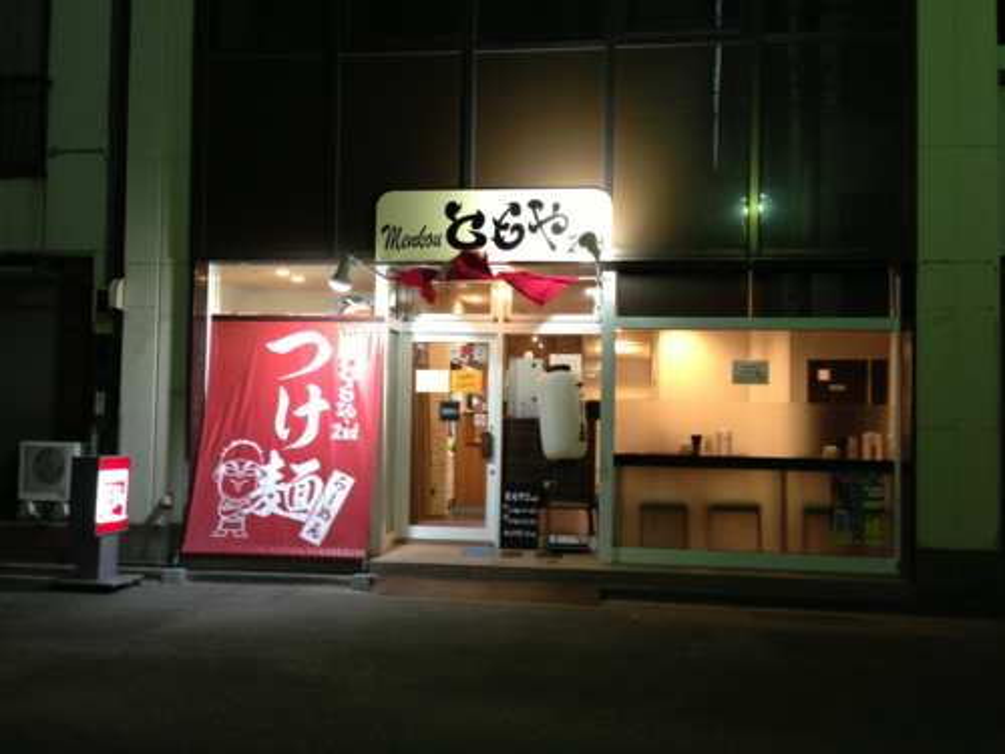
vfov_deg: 42.9
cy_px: 377
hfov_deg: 55.4
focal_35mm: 33
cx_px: 502
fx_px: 958
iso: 160
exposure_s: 1/20
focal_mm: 4.13
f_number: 2.4
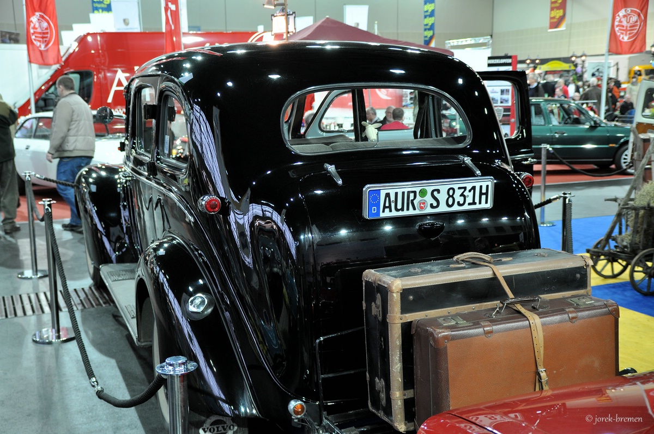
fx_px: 762
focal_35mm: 42
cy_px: 217
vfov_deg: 31.8
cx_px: 327
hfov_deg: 46.4
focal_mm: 28
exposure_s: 1/40
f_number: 3.2
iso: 450
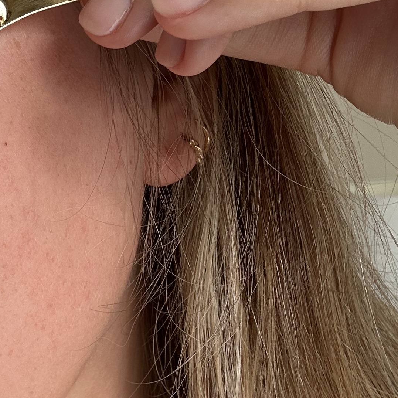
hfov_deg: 22.4
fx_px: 989
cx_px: 64
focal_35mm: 76
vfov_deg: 22.8
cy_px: 207
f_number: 1.9
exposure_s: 1/255
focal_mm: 2.69
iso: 25
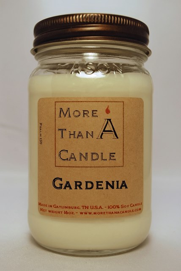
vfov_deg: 41.1
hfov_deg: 28.1
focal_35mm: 48
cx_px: 90
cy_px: 136
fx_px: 361
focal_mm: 32
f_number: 5.6
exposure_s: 1/125
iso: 180
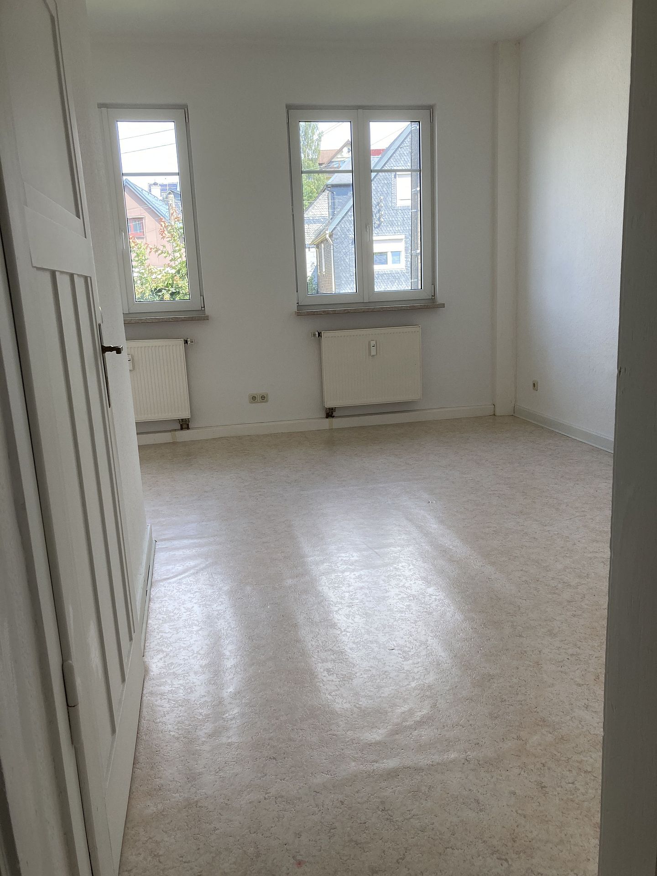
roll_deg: +1.4
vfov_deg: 63.4
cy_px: 438
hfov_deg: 49.7
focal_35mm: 28
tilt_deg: -12.3
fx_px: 709
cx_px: 328
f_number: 1.8
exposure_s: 1/121
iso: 25
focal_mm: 3.99
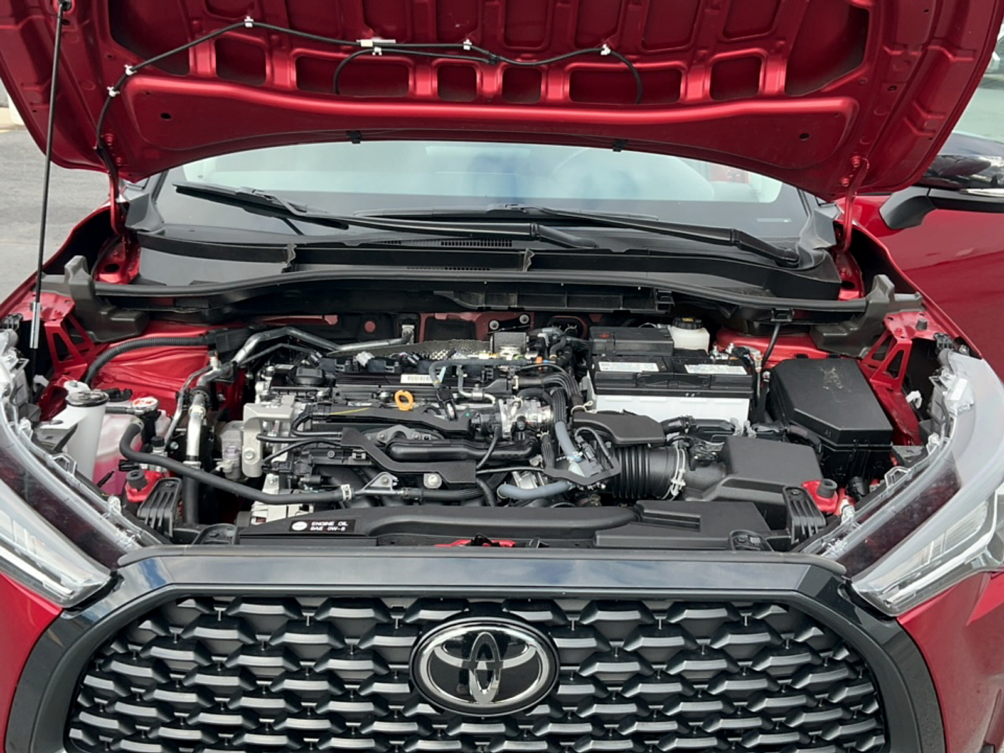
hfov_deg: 60.0
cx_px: 502
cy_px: 376
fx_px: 870
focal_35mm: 30
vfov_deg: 46.8
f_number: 1.8
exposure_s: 1/120
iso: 20
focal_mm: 3
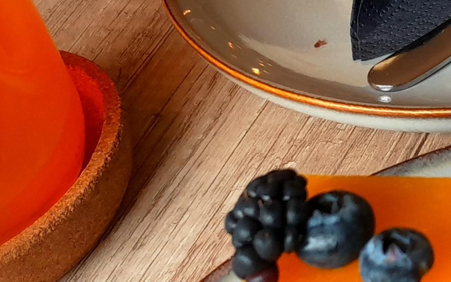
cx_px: 377
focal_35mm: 116
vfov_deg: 11.3
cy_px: 125
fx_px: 1426
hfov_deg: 17.8
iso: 80
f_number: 1.8
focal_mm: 4
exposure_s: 1/100
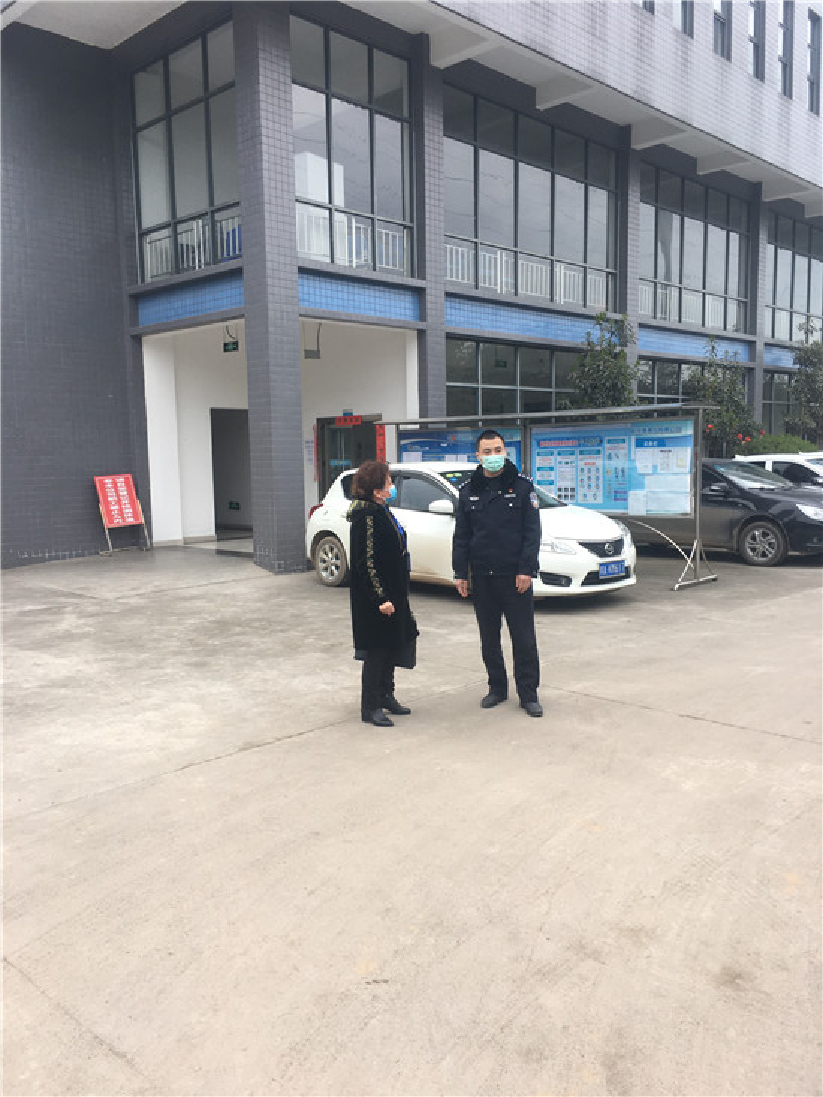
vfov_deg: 61.7
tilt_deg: -5.5
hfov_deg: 48.2
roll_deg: +1.3
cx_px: 412
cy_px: 548
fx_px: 919
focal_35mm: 29
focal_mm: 4.15
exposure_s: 1/133
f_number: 2.2
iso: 25
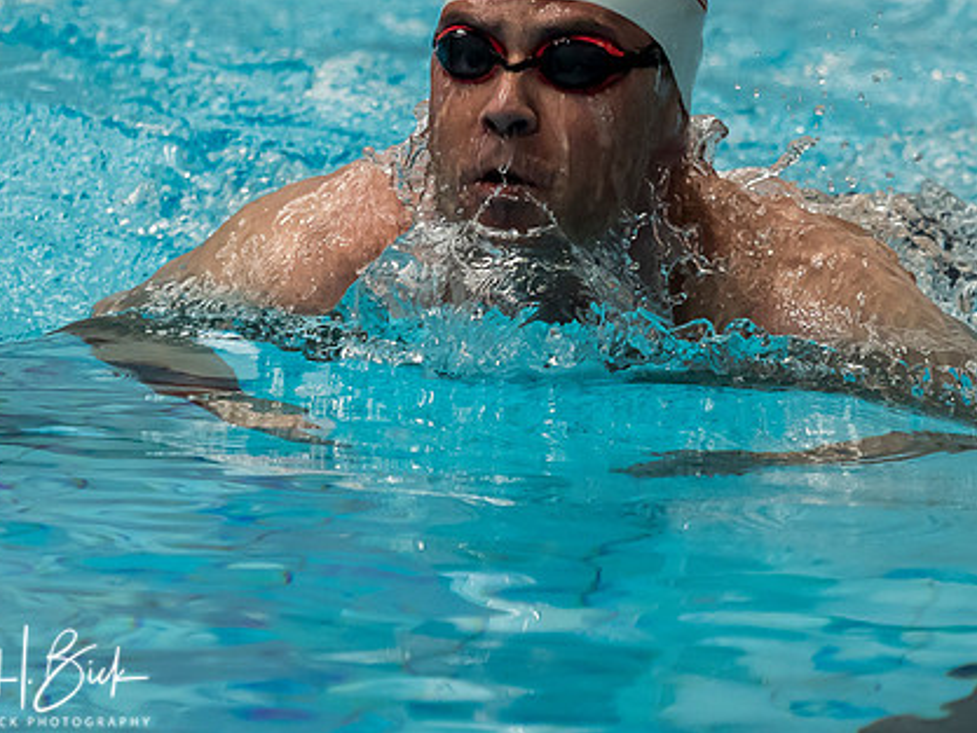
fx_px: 14031
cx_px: 550
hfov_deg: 4.0
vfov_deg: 3.0
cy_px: 355
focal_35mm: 497
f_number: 2.8
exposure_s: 1/1000
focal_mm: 110
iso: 1250
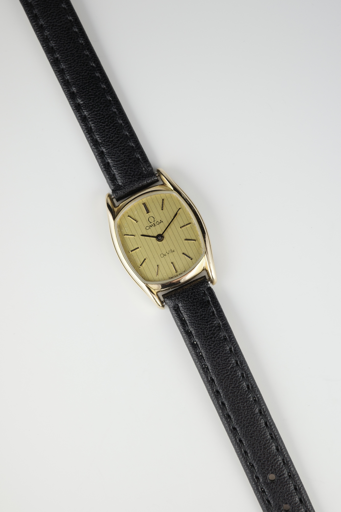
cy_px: 256
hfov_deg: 33.4
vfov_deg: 48.5
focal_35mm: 40
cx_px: 170
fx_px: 568
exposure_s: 1/60
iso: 200
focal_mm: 26
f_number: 6.3
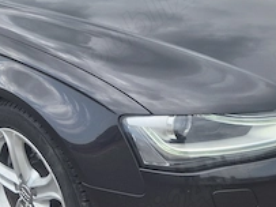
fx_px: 542
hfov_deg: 28.2
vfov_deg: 21.1
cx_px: 73
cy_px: 19
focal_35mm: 68
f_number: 1.8
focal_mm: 5.4
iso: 25
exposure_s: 1/834
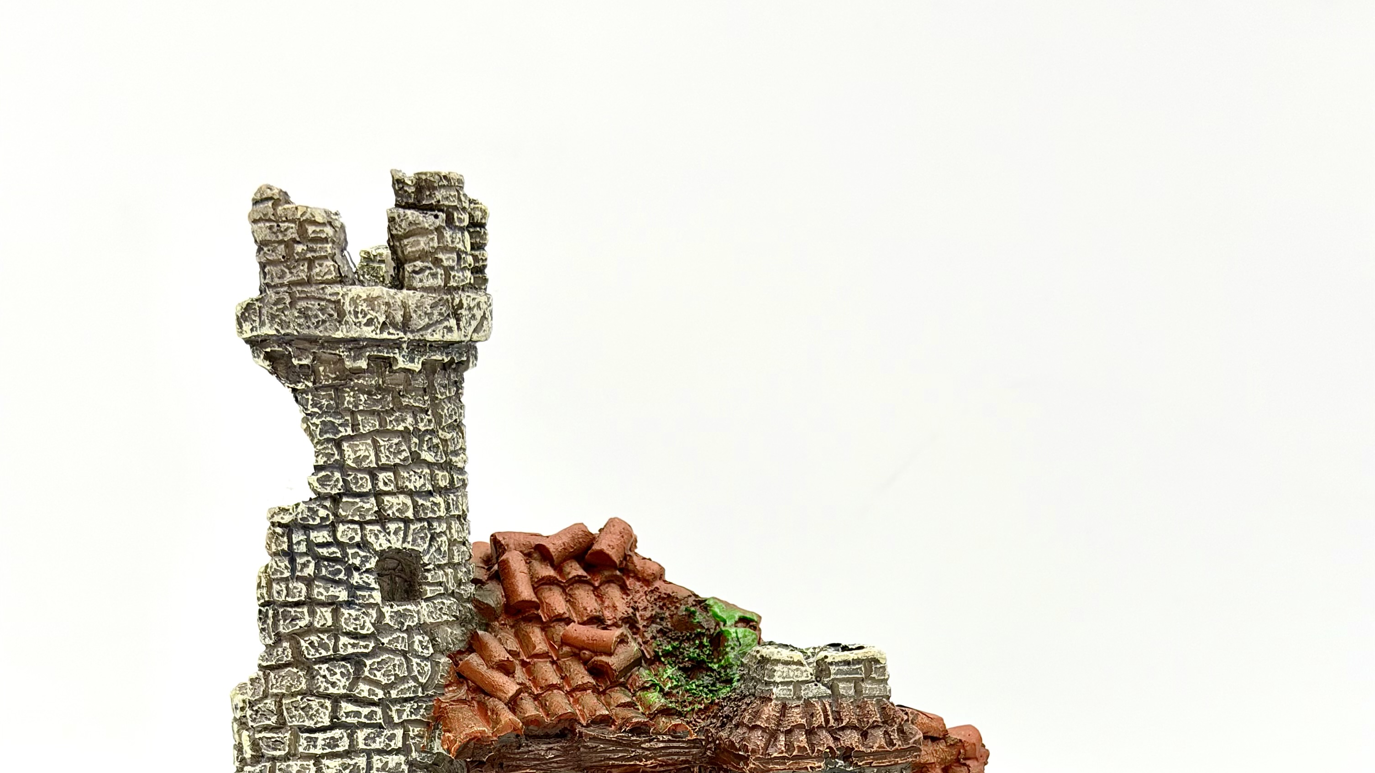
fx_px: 2552
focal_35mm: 70
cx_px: 687
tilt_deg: -9.1
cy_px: 841
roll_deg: -0.4
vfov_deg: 16.7
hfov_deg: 30.2
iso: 80
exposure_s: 1/523
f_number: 1.78
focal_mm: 6.76
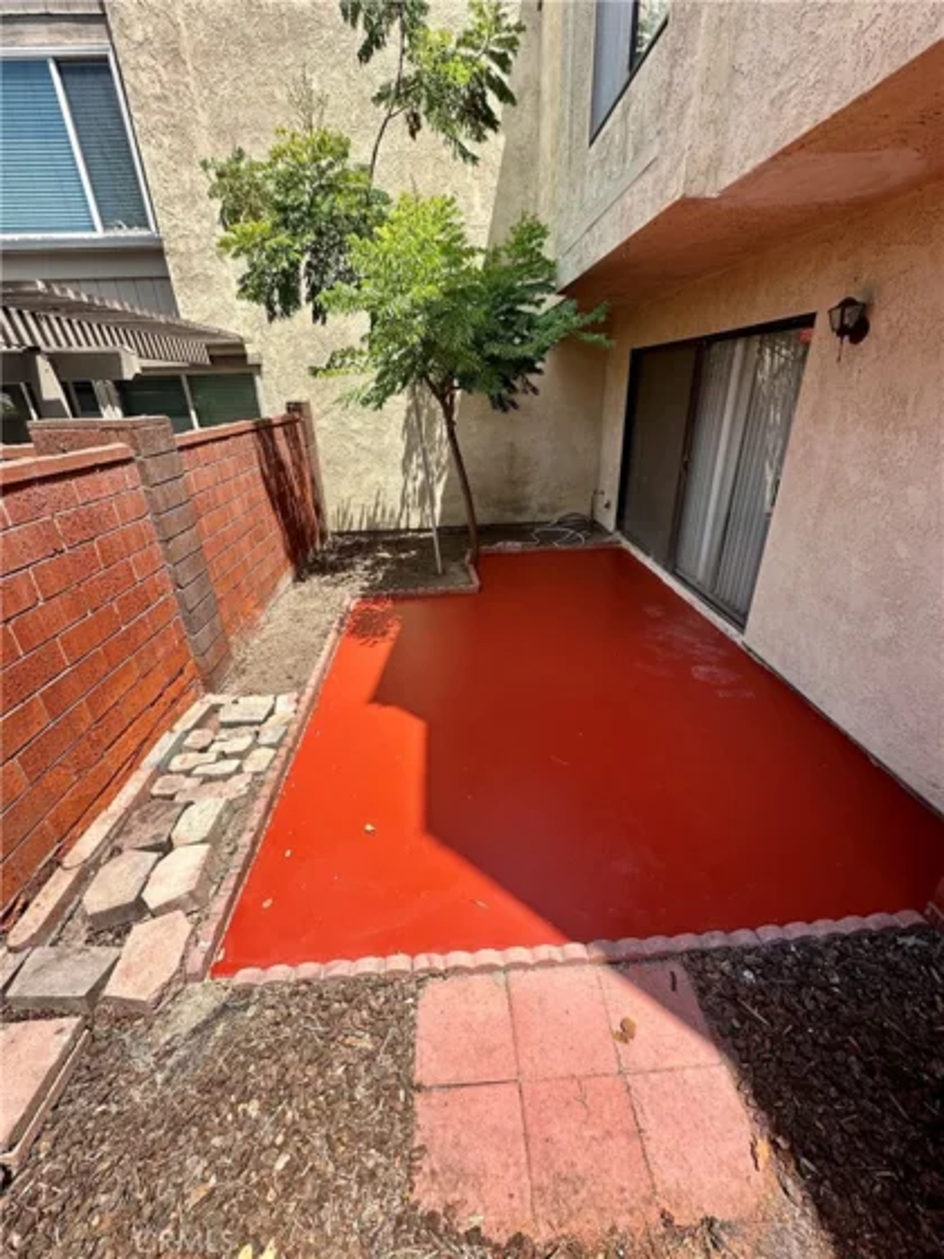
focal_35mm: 14
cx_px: 472
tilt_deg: -24.8
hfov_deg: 85.7
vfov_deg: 102.1
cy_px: 630
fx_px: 509
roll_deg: +2.6
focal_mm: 2.22
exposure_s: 1/479
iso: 40
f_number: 2.2
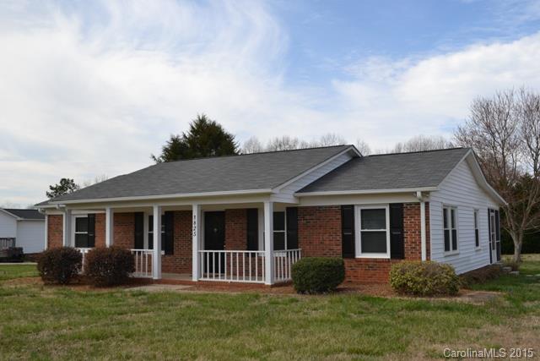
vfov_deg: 36.9
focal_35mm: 36
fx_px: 540
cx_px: 270
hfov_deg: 53.1
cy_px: 180
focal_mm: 24
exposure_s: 1/200
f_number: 9
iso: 100
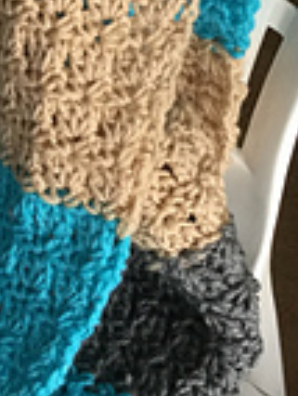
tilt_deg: -53.2
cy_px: -33
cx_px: 43
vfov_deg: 17.4
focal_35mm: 109
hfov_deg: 13.5
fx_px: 1247
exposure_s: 1/30
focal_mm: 3.3
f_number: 2.4
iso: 80
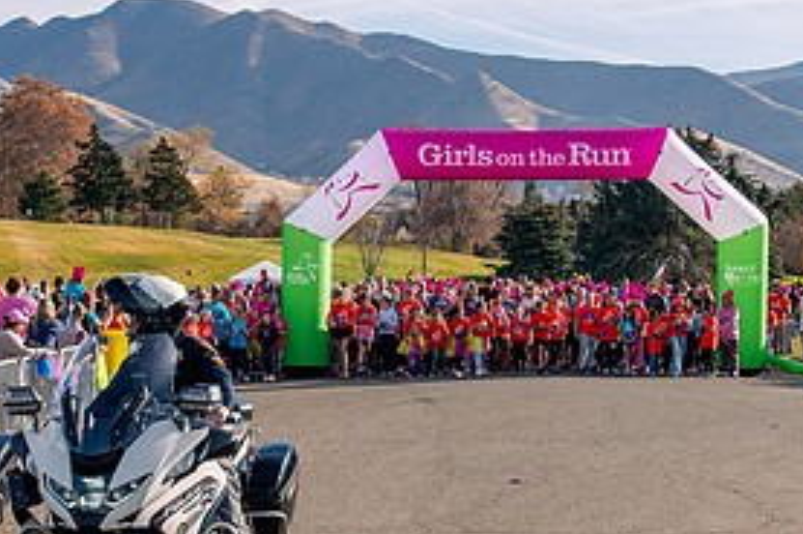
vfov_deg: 15.0
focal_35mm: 91
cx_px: 367
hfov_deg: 22.4
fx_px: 2027
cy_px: 322
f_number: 10
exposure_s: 1/1000
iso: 800
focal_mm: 38
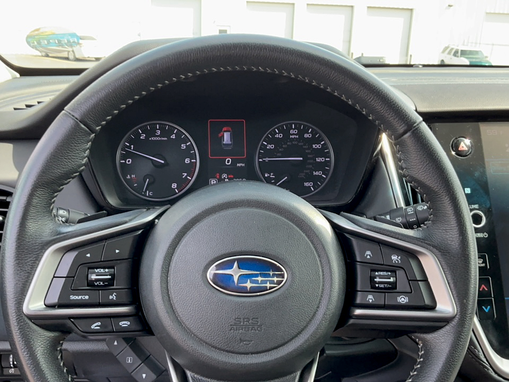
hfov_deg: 60.0
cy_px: 191
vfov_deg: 46.8
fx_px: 441
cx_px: 254
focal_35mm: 30
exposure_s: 1/120
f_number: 1.8
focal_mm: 3
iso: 50
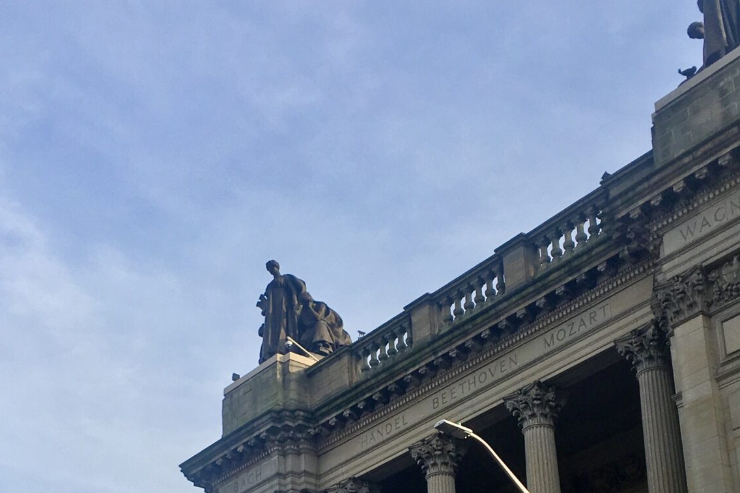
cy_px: 531
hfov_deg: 29.6
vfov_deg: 19.3
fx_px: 1397
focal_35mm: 68
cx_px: 288
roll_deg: +0.3
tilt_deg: +23.0
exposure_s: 1/864
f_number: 2.2
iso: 25
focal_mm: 4.15
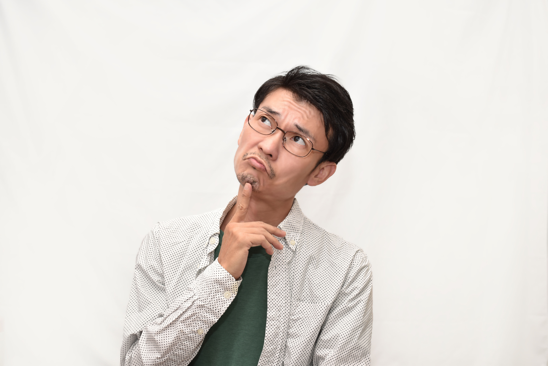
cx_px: 274
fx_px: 685
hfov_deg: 43.6
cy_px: 183
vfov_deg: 29.9
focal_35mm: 45
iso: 200
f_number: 4.2
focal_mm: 30
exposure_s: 1/60
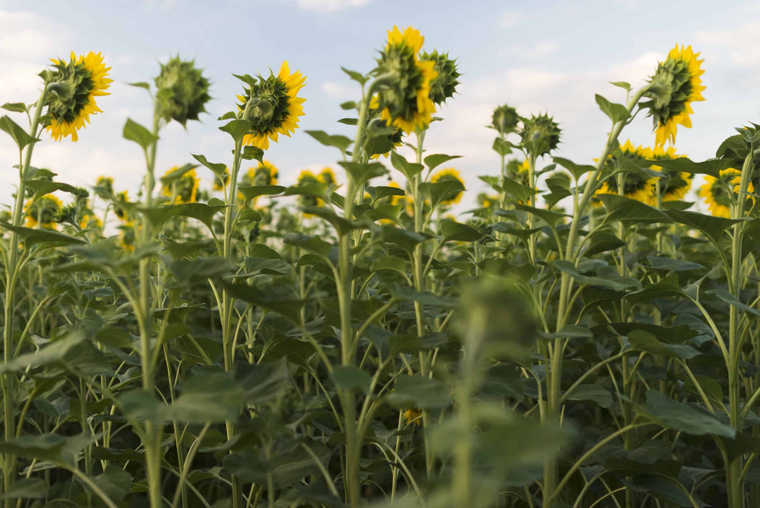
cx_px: 380
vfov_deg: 27.0
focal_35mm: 50
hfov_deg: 39.6
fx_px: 1056
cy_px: 254
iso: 320
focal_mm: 50
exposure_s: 1/250
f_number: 2.5
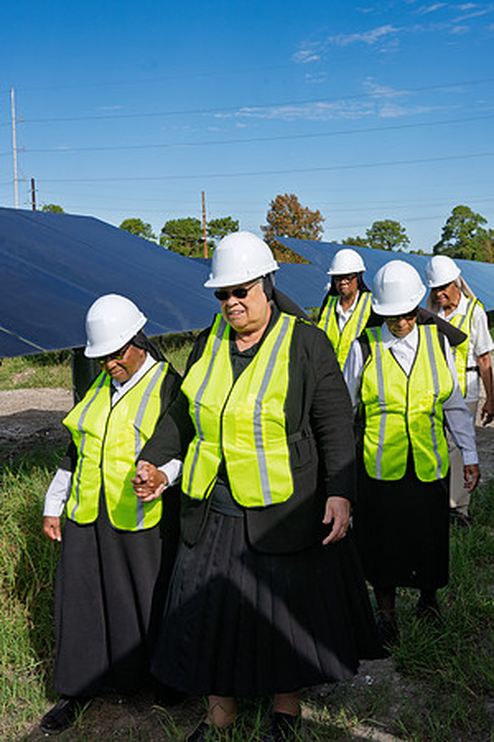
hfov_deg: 31.9
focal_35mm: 42
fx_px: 864
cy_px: 371
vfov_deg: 46.4
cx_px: 273
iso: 200
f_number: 11
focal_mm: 28
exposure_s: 1/500
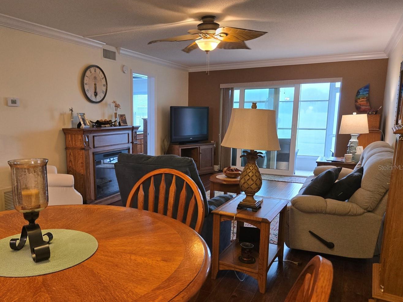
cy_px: 167
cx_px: 162
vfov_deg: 49.7
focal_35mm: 28
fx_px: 326
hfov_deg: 62.9
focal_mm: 5.4
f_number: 1.8
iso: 200
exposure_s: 1/120
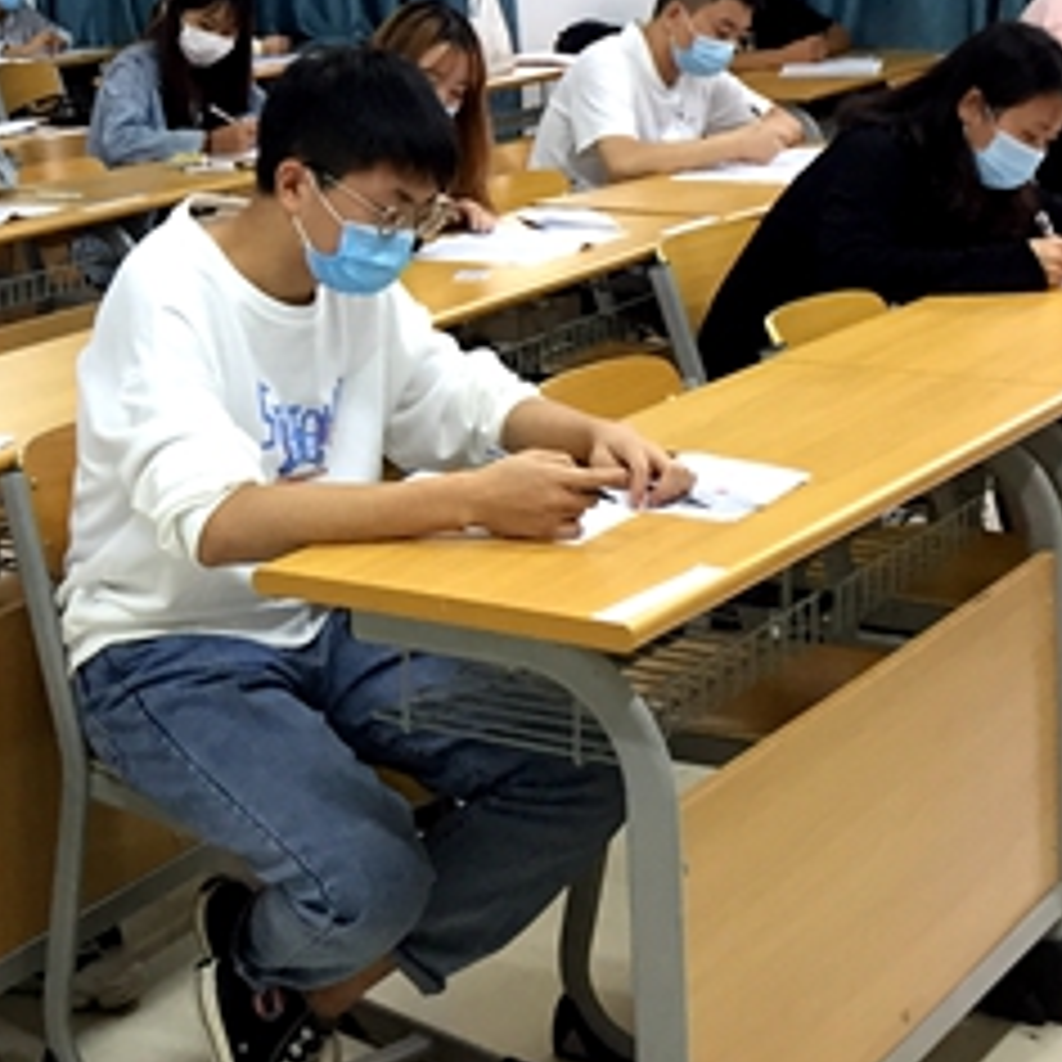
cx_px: -32
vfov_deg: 22.2
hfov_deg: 21.8
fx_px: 2638
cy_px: 101
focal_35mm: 76
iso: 100
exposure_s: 1/33
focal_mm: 4.15
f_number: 2.2
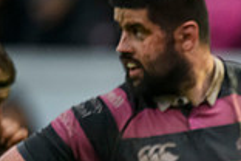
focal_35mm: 2083
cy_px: 239
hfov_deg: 1.0
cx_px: 419
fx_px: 13943
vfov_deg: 0.7
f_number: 4
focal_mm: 560
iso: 6400
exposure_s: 1/800
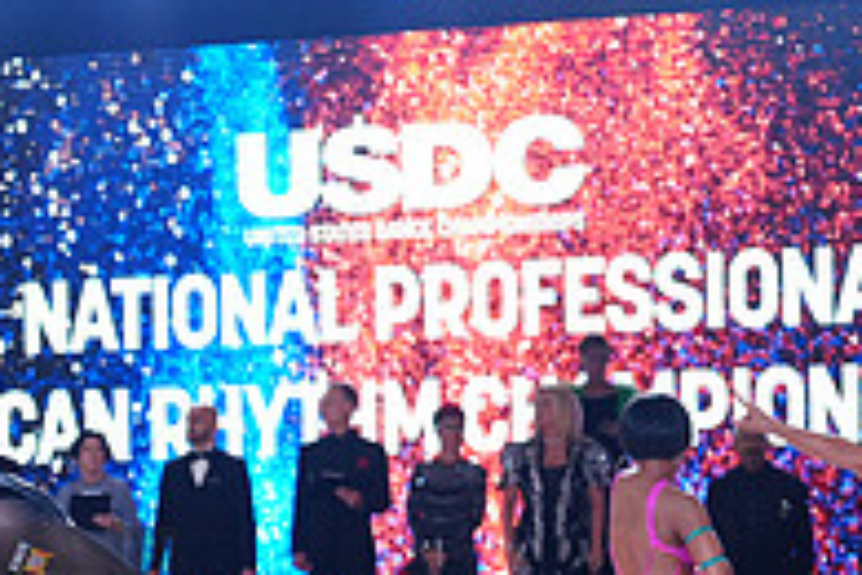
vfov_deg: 10.1
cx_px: -305
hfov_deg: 14.6
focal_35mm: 134
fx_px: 3208
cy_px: 644
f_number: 4.5
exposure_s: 1/500
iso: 2000
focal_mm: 45
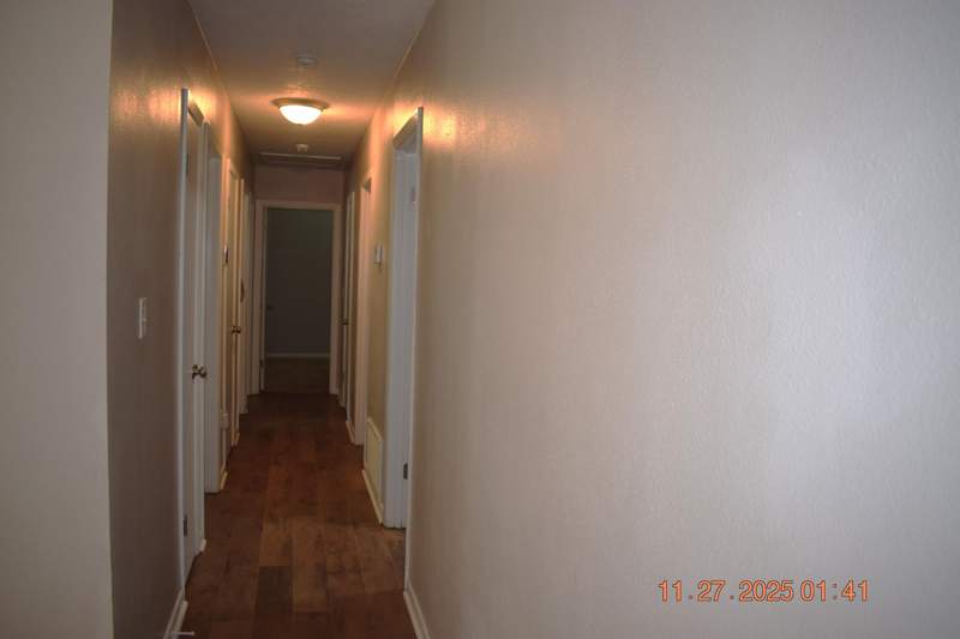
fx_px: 720
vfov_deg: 47.9
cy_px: 320
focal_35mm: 27
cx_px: 480
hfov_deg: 67.4
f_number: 3.5
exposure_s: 1/100
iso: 400
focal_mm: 18
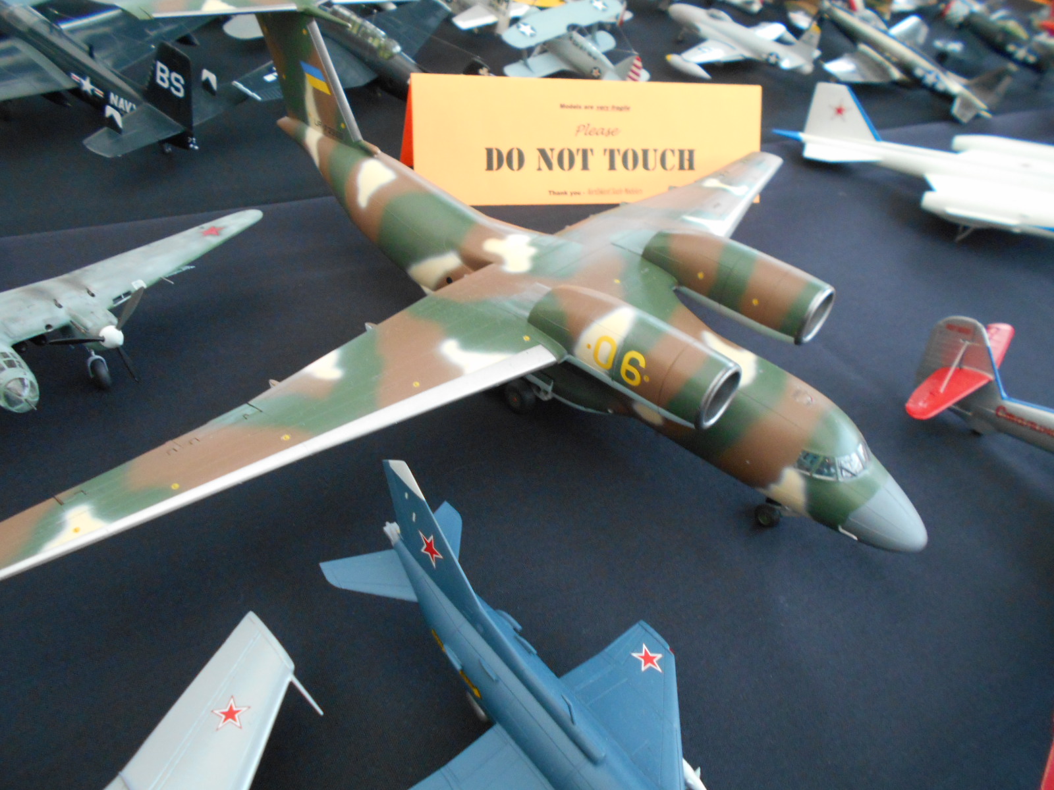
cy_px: 395
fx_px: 792
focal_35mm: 26
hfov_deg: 67.3
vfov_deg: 53.1
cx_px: 527
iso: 400
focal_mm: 4.6
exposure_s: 1/25
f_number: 3.2
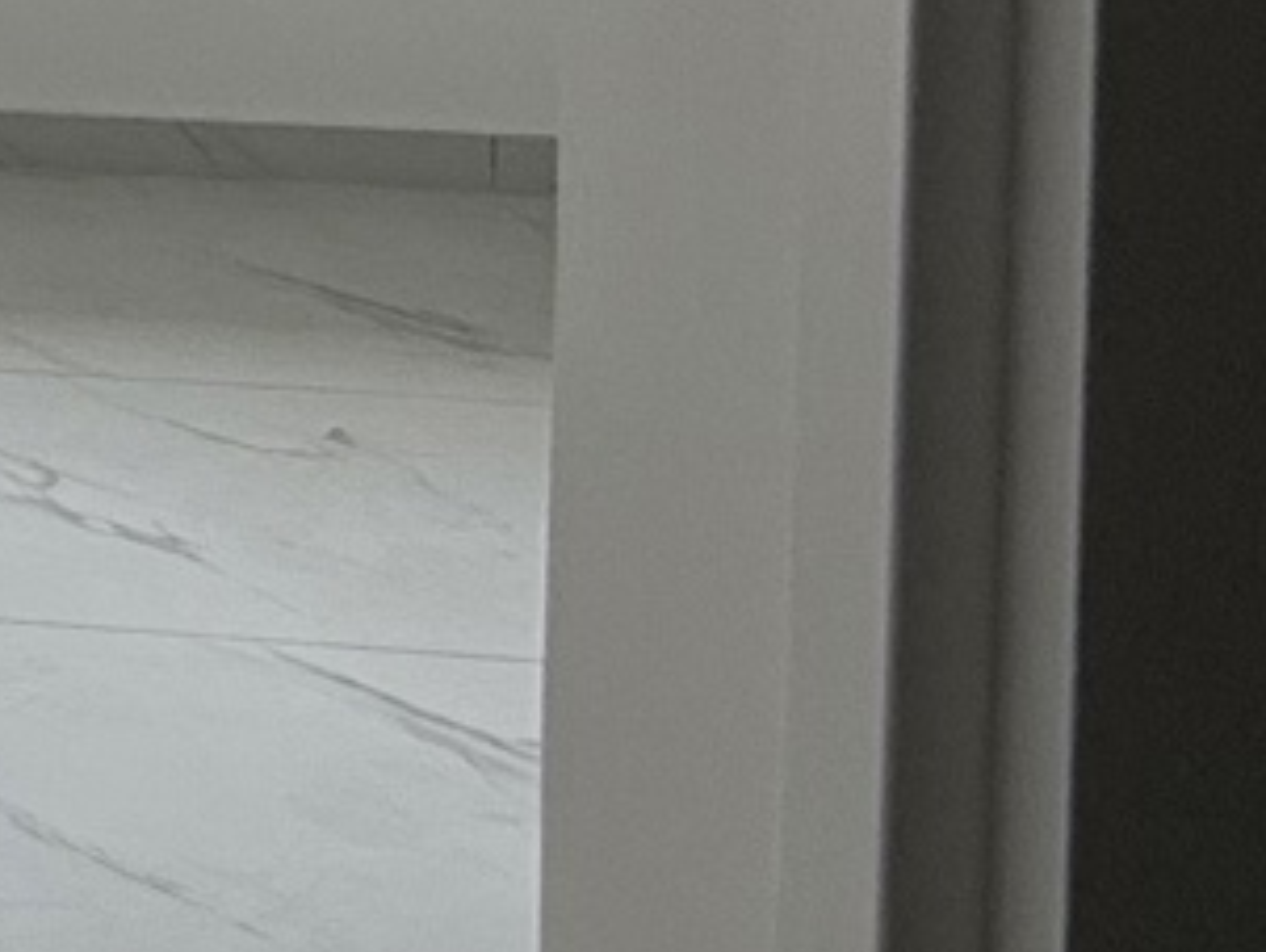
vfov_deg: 14.6
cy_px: -763
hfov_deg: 15.7
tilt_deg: -3.2
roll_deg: +0.0
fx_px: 3258
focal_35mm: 89
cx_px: -1471
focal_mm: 2.22
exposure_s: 1/153
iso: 50
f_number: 2.2
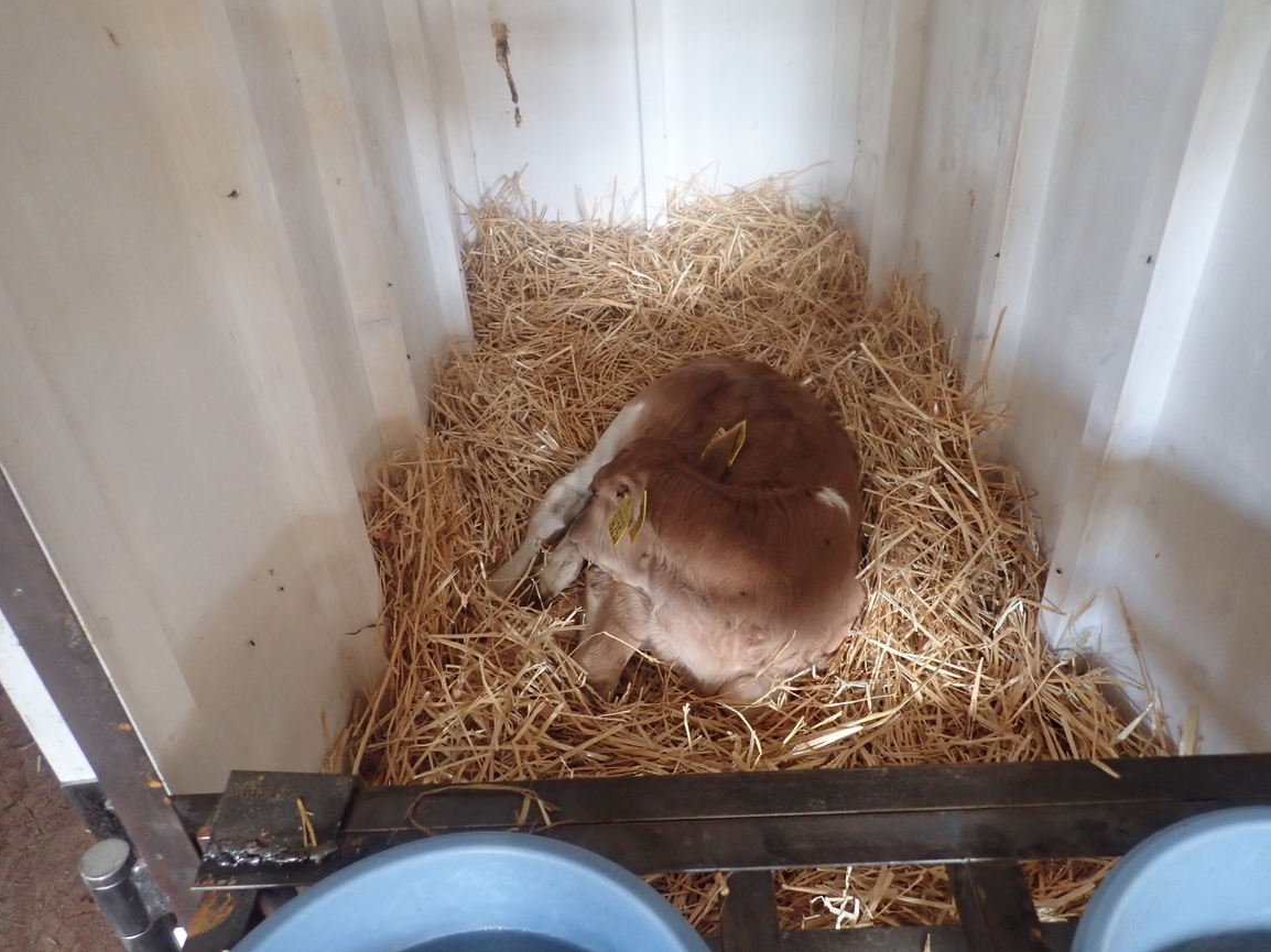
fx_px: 954
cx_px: 644
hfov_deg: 67.3
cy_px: 458
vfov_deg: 53.0
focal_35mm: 26
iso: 500
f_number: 2
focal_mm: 4.5
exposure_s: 1/30
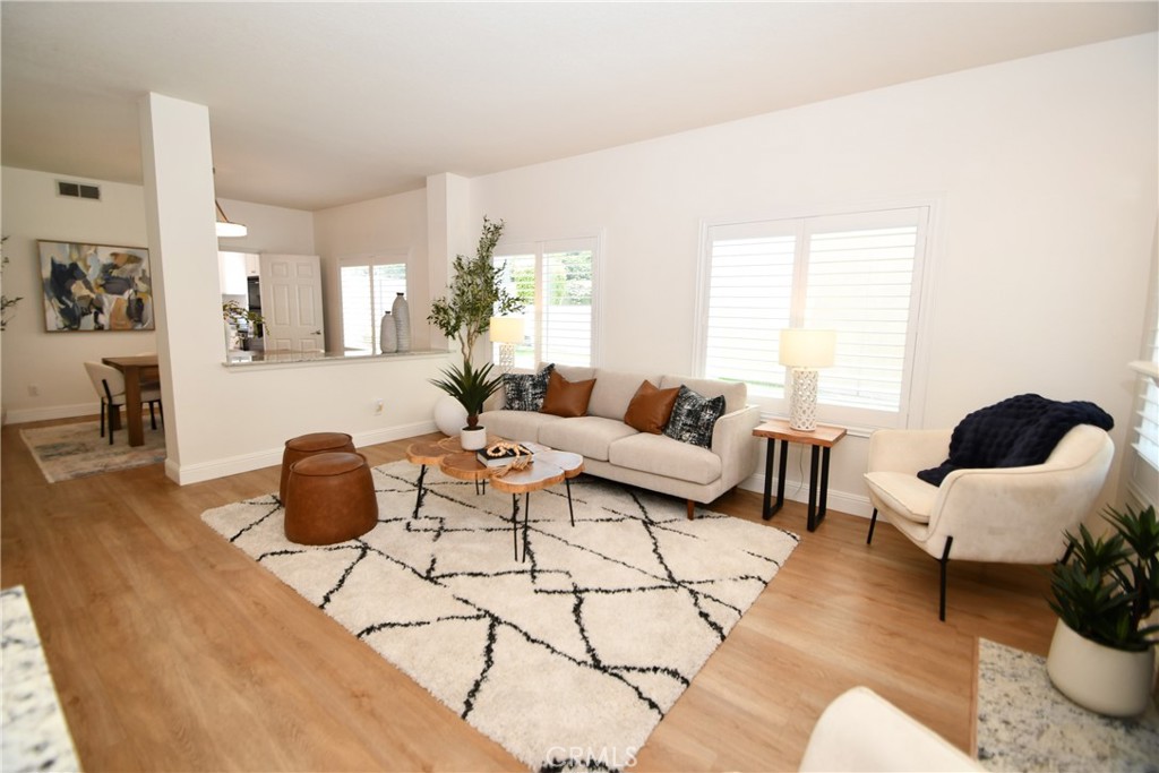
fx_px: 483
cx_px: 580
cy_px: 386
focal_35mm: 15
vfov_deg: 77.3
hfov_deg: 100.4
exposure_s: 1/60
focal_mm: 10
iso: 220
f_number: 4
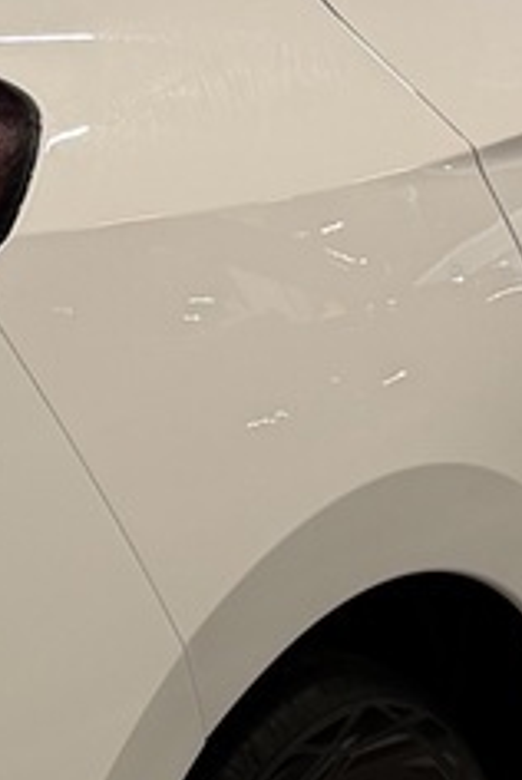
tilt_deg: -10.2
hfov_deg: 8.8
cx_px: -284
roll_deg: +2.4
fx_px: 3296
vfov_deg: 13.5
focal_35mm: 152
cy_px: 373
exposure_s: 1/50
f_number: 1.78
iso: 125
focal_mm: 6.76
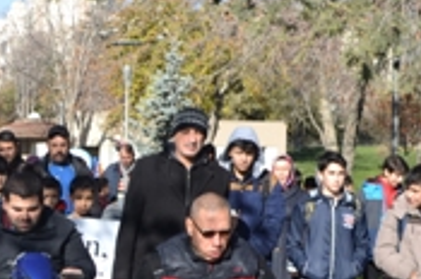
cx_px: 31
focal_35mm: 99
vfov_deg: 13.7
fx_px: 1156
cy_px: 218
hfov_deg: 20.2
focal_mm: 18
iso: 100
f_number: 7.1
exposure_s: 1/200
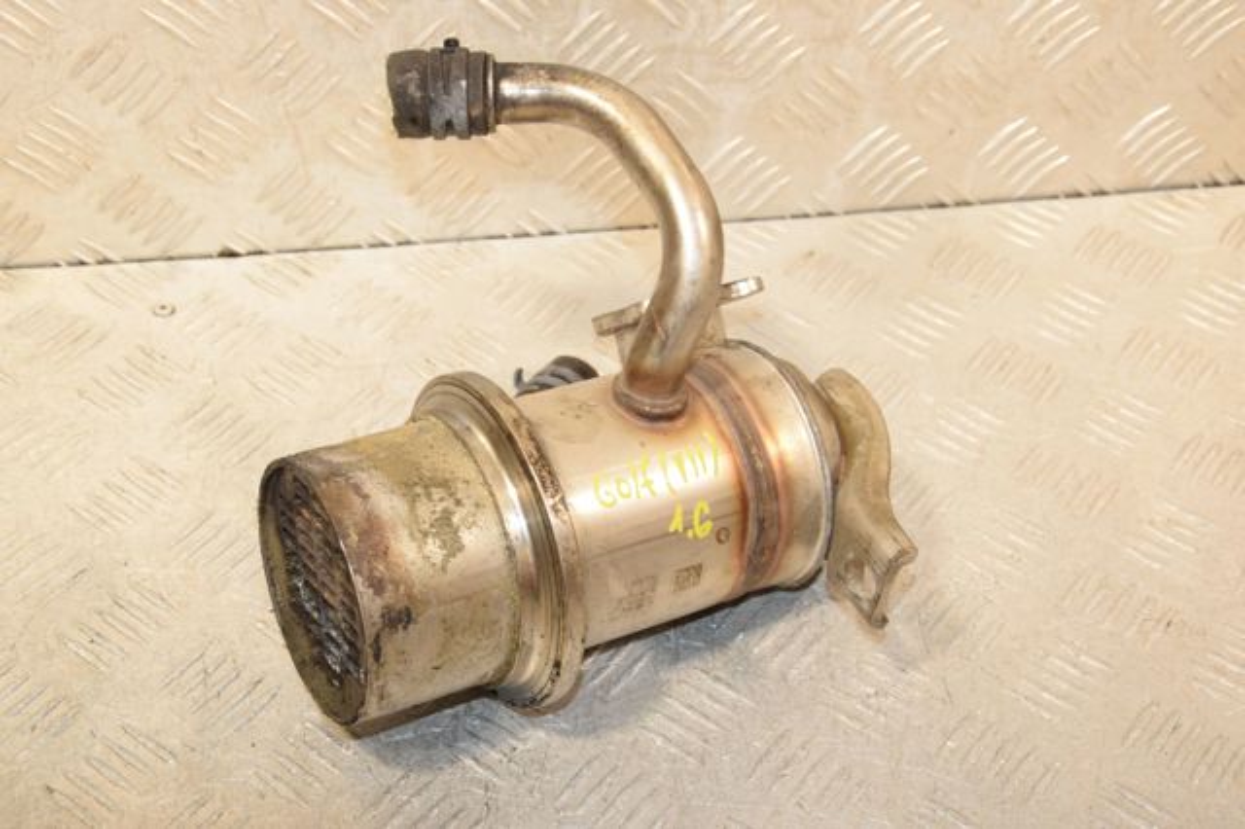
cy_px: 414
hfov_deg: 35.1
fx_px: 1970
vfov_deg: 23.8
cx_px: 622
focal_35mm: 57
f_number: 7.1
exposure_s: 1/200
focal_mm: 38
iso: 1600
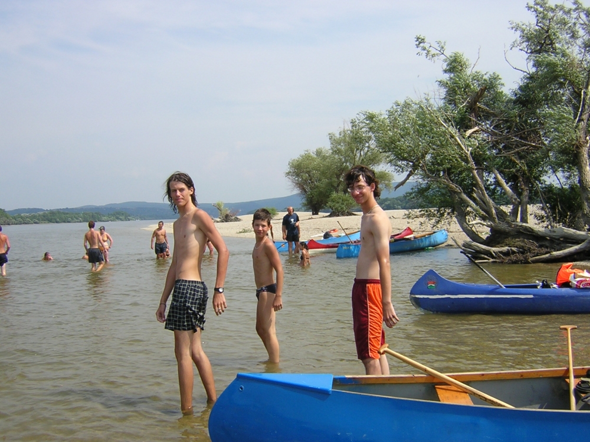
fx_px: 614
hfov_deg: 51.4
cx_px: 295
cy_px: 221
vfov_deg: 39.7
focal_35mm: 36
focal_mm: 4.7
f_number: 5.2
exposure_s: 1/383
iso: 100
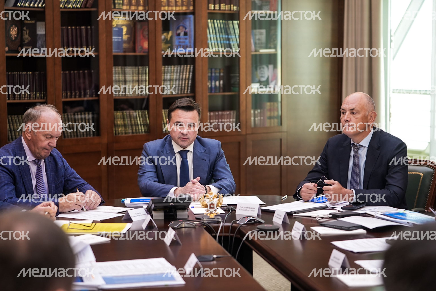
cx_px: 218
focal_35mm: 77
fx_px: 933
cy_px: 146
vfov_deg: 17.7
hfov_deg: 26.3
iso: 800
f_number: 2.8
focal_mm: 77
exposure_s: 1/125
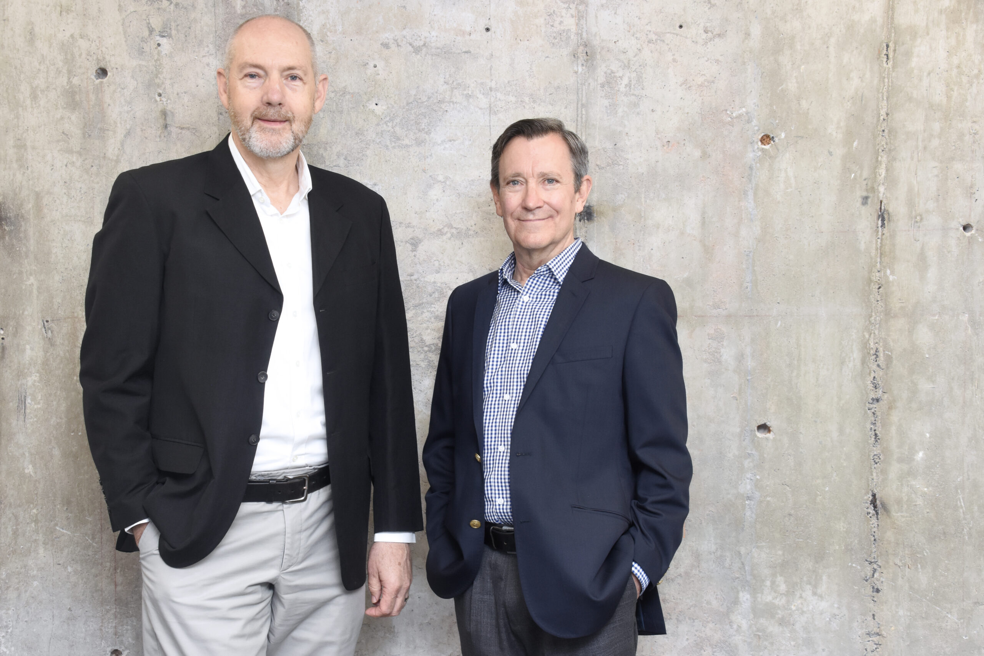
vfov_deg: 23.8
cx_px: 492
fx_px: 1558
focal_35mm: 57
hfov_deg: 35.1
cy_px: 328
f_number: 7.1
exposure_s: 1/60
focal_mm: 38
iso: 800
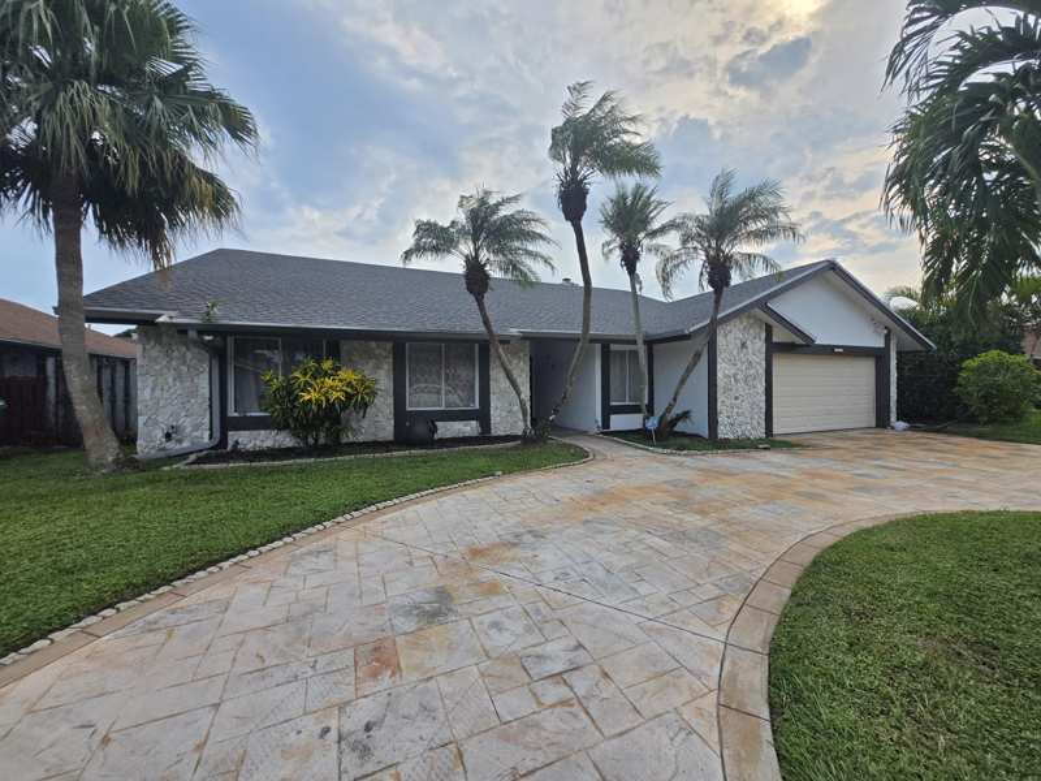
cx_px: 520
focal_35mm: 13
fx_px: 391
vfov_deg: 89.9
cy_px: 390
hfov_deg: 106.2
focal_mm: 1.7
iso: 25
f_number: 2.2
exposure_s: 1/960
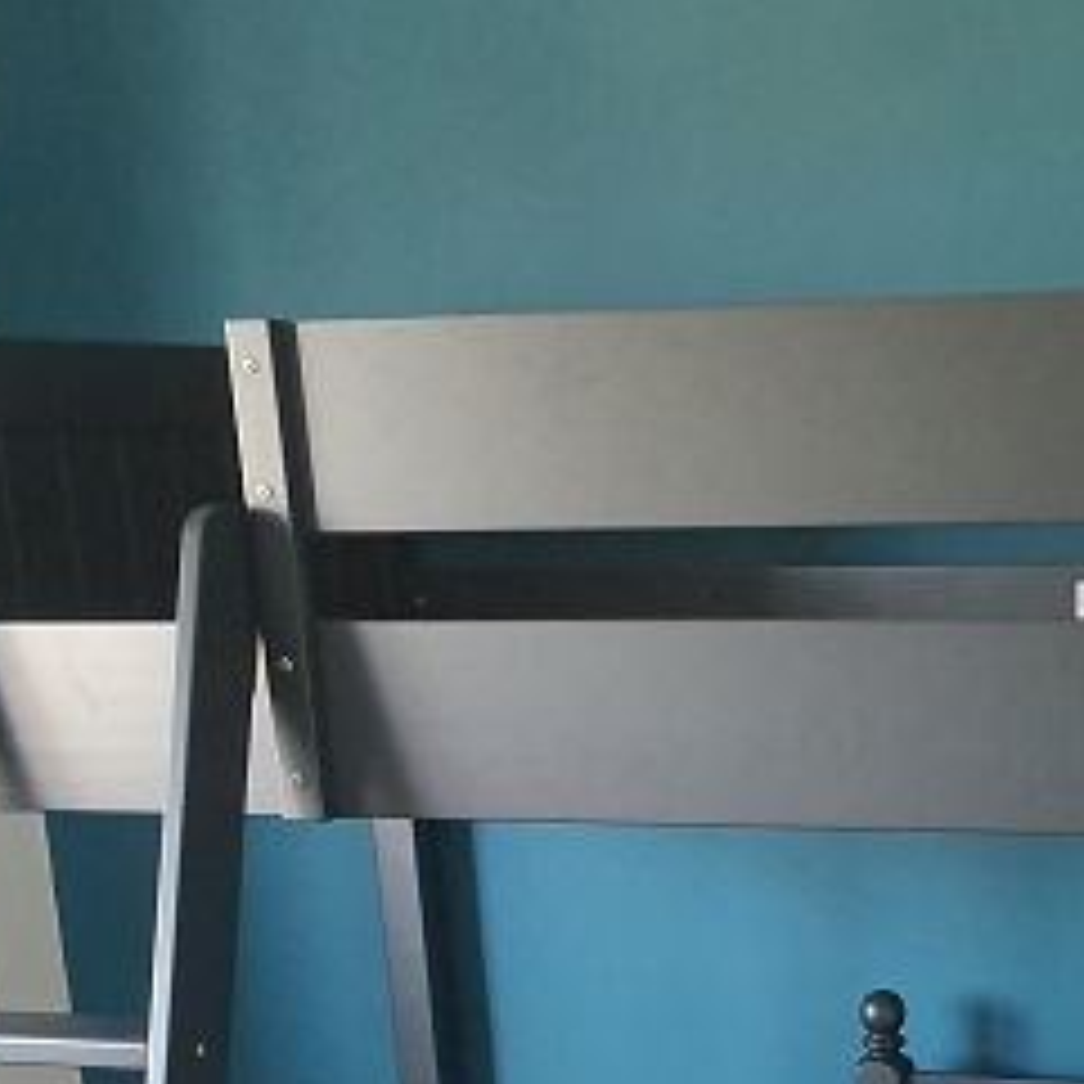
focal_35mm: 77
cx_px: 938
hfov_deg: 22.0
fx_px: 2728
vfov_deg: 19.4
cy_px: 1657
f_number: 2.4
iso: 400
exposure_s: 1/50
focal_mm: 4.32
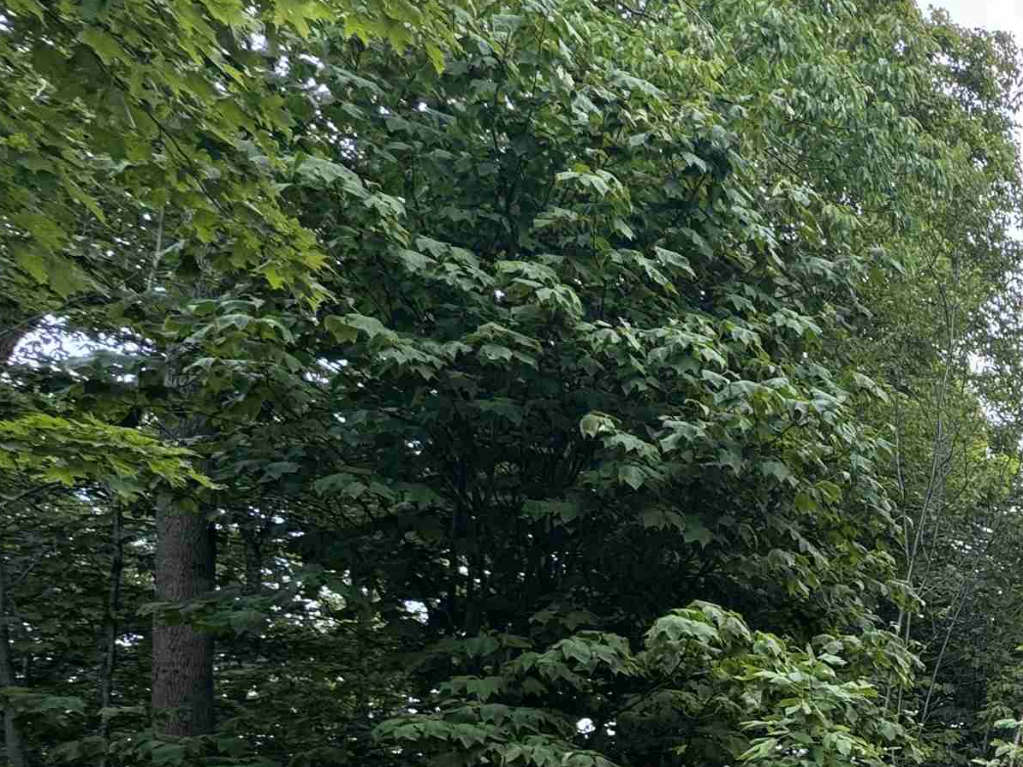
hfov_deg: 36.1
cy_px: 818
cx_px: 1302
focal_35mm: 36
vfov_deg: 34.8
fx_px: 1064
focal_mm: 2.22
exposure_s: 1/124
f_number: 2.2
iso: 40
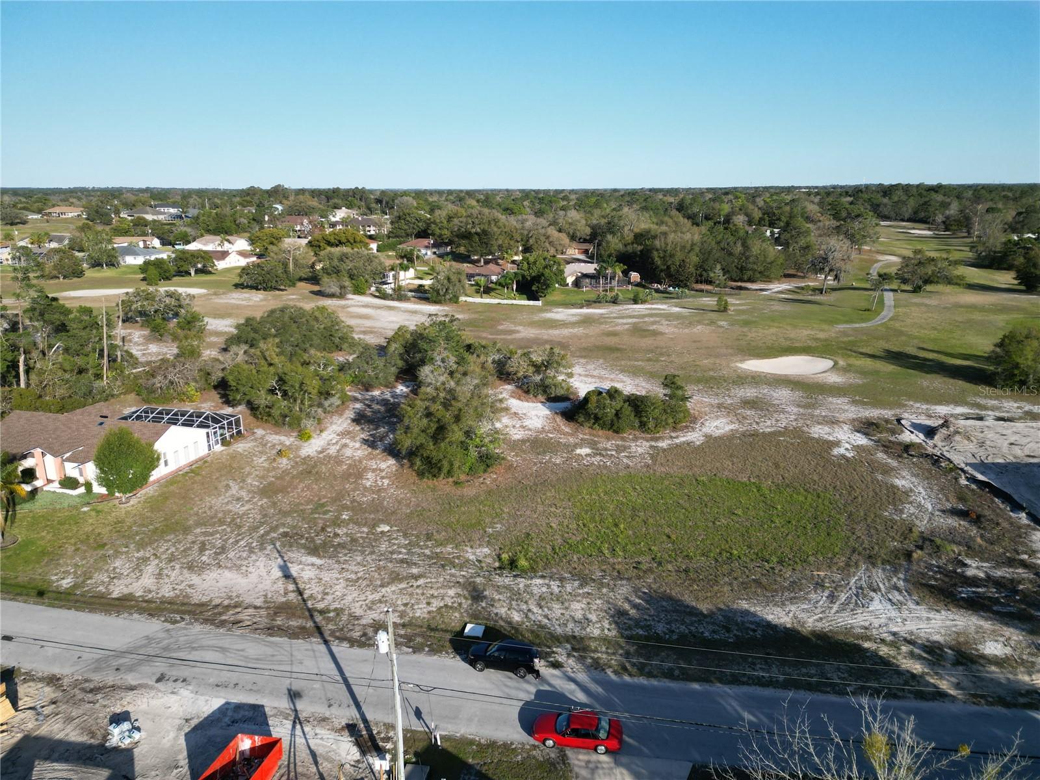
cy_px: 390
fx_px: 721
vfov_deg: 56.8
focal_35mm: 24
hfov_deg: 71.6
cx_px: 520
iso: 130
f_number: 1.7
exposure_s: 1/2500
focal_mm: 6.72
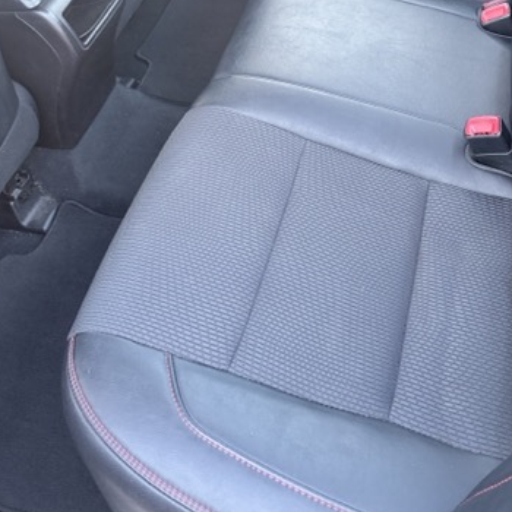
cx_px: 236
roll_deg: +20.7
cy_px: 63
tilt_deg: -34.5
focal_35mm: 42
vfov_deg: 37.7
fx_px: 703
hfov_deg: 40.0
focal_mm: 5.96
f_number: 1.6
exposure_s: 1/60
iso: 200
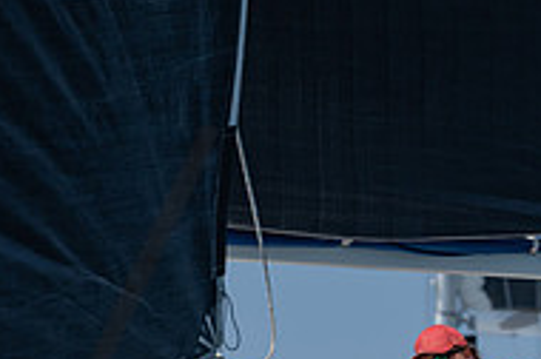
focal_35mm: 852
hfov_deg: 2.4
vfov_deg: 1.6
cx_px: 245
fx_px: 12782
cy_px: 449
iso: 250
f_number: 6.3
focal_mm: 270
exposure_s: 1/2000
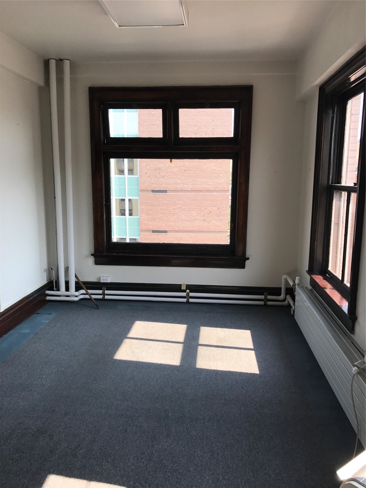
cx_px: 183
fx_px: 395
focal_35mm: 28
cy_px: 244
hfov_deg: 49.7
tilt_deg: -8.8
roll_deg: -0.7
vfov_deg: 63.4
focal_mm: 3.99
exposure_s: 1/361
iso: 20
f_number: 1.8
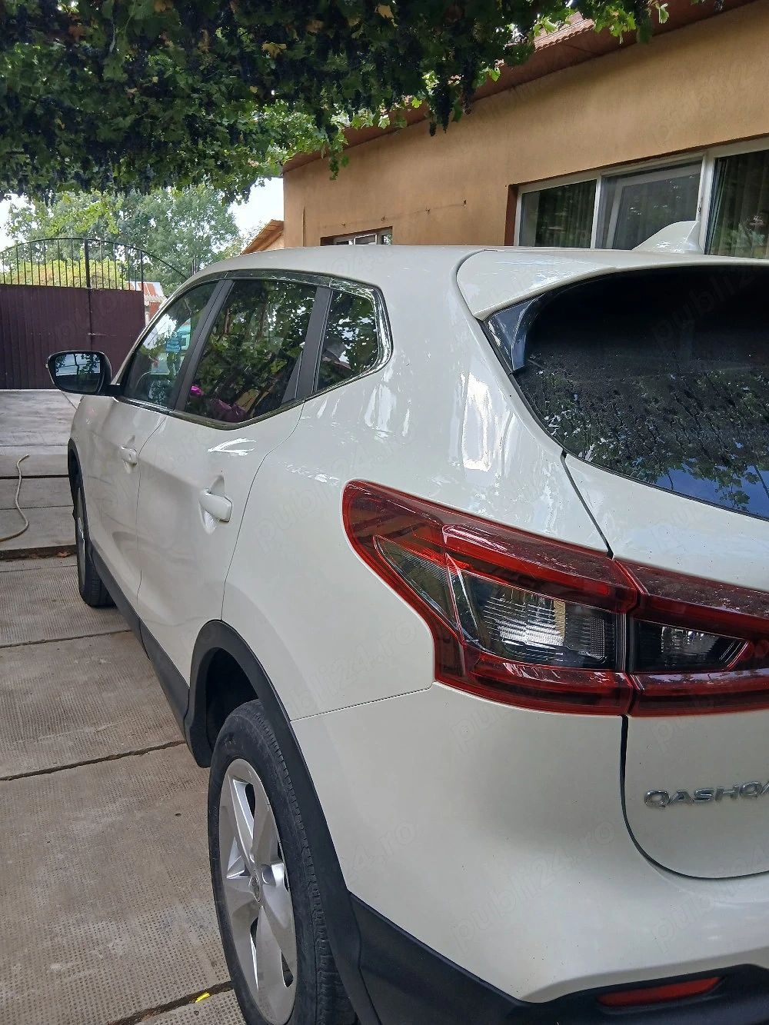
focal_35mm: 26
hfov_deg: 53.1
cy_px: 512
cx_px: 384
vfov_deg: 67.3
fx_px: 770
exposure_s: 1/101
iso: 25
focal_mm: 3.98
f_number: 1.8
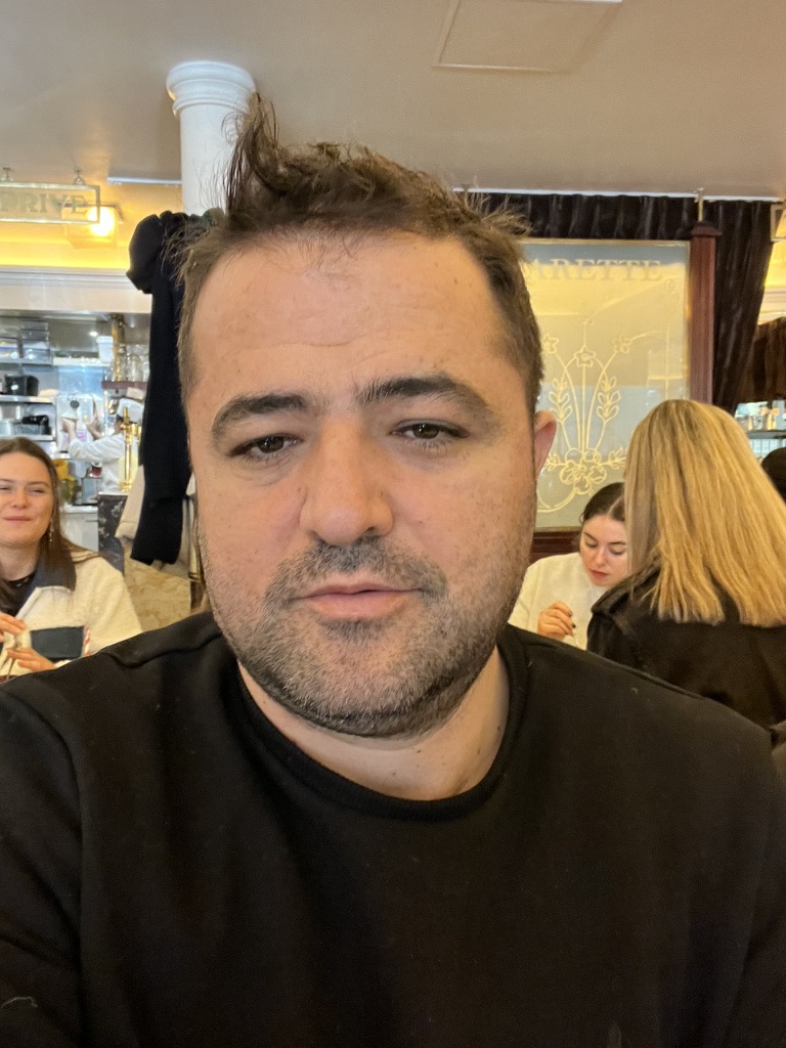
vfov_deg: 60.0
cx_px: 393
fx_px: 908
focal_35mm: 30
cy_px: 524
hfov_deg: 46.8
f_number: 2.2
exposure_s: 1/25
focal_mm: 2.71
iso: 320
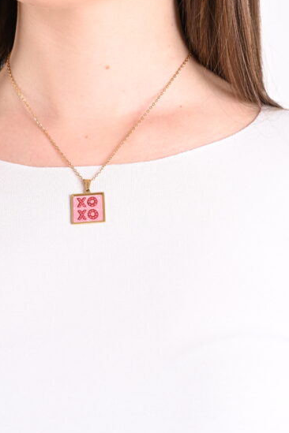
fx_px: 1120
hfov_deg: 14.7
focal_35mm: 93
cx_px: 133
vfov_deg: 21.9
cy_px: 215
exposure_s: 1/125
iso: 125
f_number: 9
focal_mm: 68
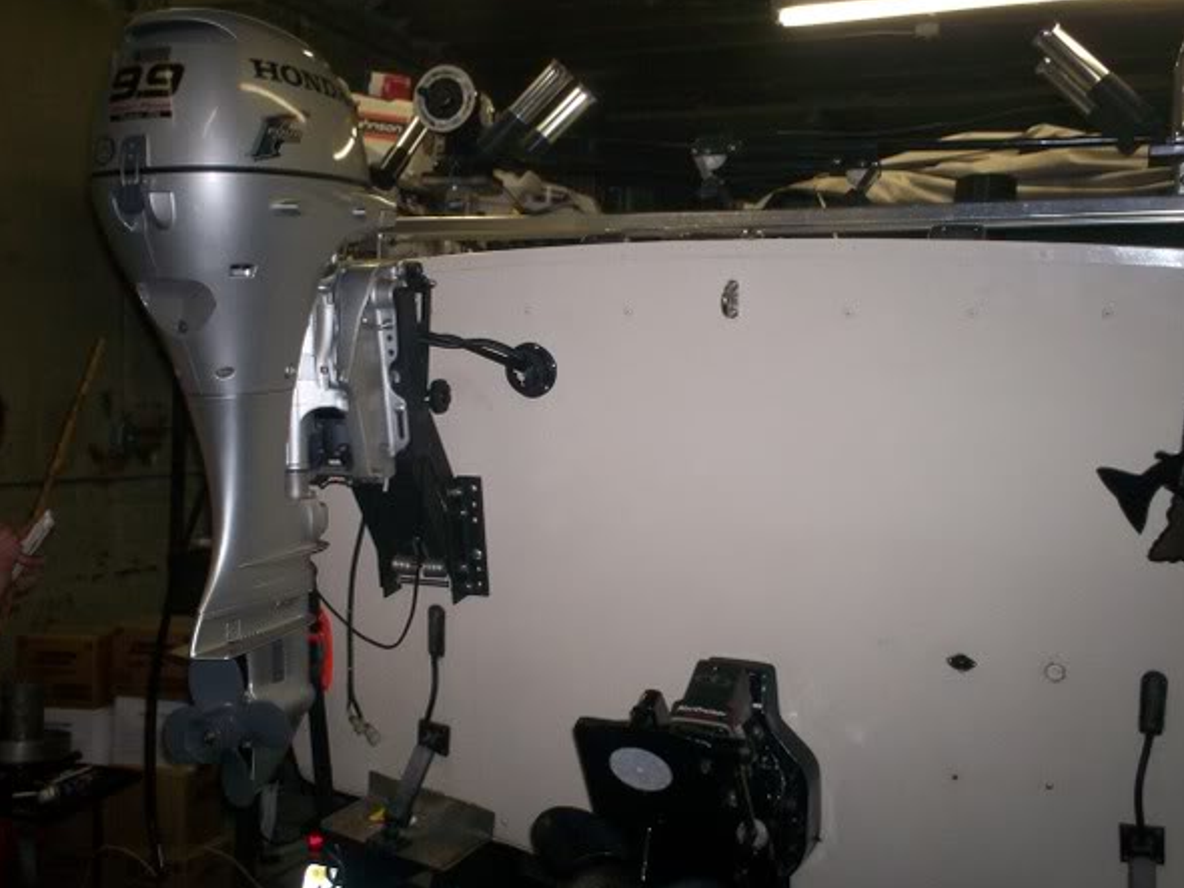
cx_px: 557
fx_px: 1334
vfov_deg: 36.8
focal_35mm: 39
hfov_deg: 47.8
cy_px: 443
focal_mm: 6
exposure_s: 1/60
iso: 140
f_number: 4.5
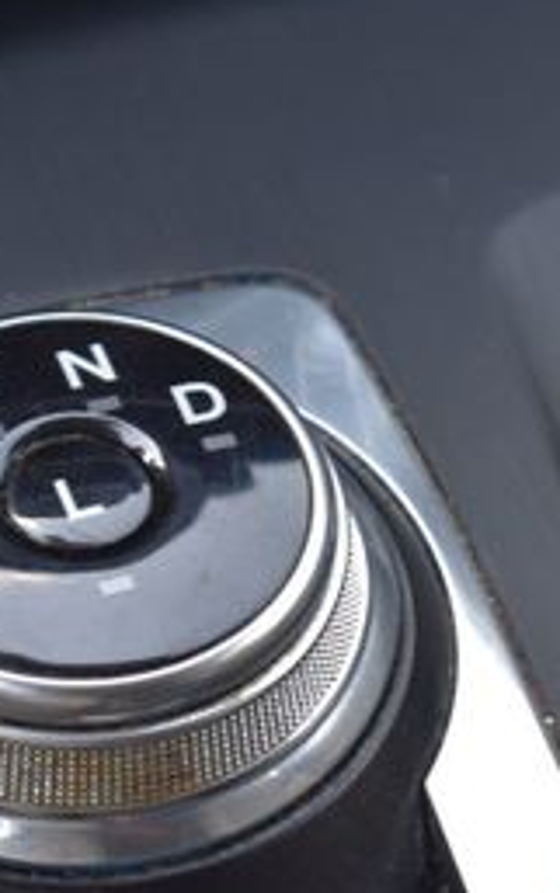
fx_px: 5102
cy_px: 420
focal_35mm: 209
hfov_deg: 6.3
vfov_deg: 10.0
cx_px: 421
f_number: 7.1
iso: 400
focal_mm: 55
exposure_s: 1/40
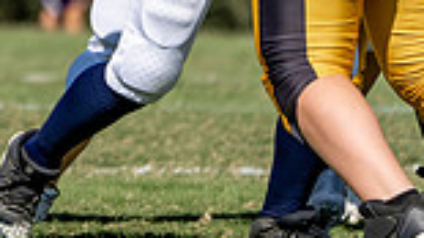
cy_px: -158
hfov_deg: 1.8
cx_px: -442
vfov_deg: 1.0
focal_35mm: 1168
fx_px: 13125
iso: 125
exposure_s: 1/1250
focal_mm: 259
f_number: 5.6
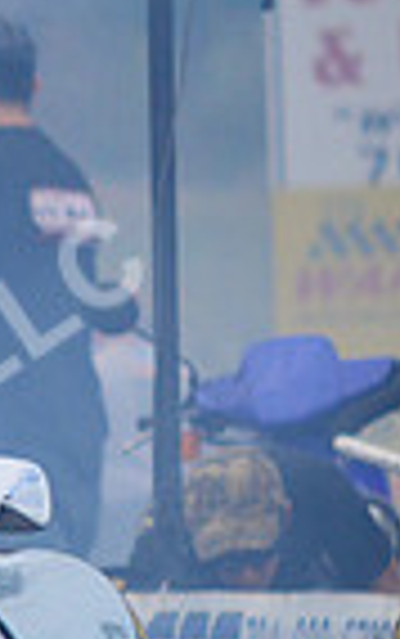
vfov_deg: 1.7
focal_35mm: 1248
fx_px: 21724
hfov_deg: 1.1
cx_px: -629
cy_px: 792
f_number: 6.3
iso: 1000
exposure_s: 1/2500
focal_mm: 200
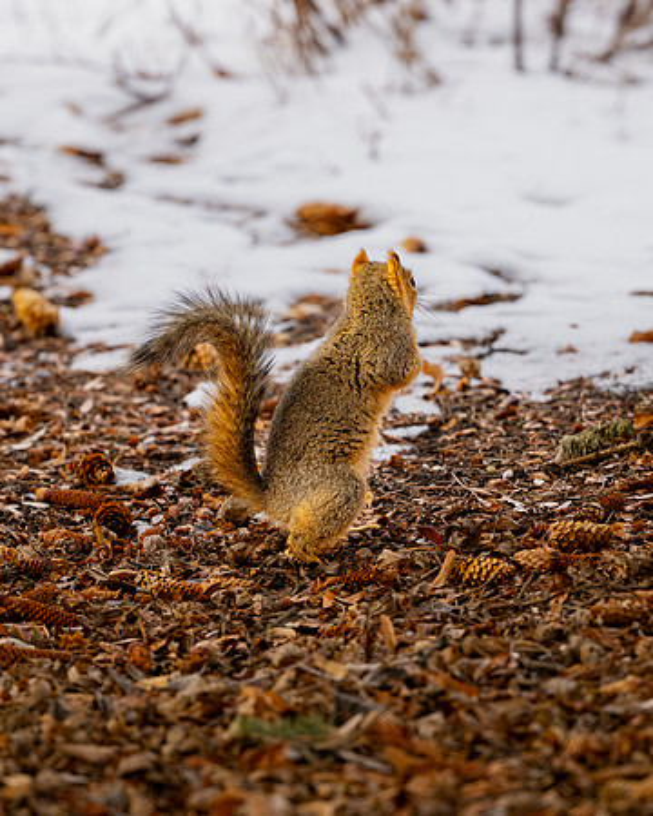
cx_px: 362
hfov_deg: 3.9
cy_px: 470
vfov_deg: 4.9
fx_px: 9519
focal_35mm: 394
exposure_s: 1/2000
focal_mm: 200
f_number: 3.2
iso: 800
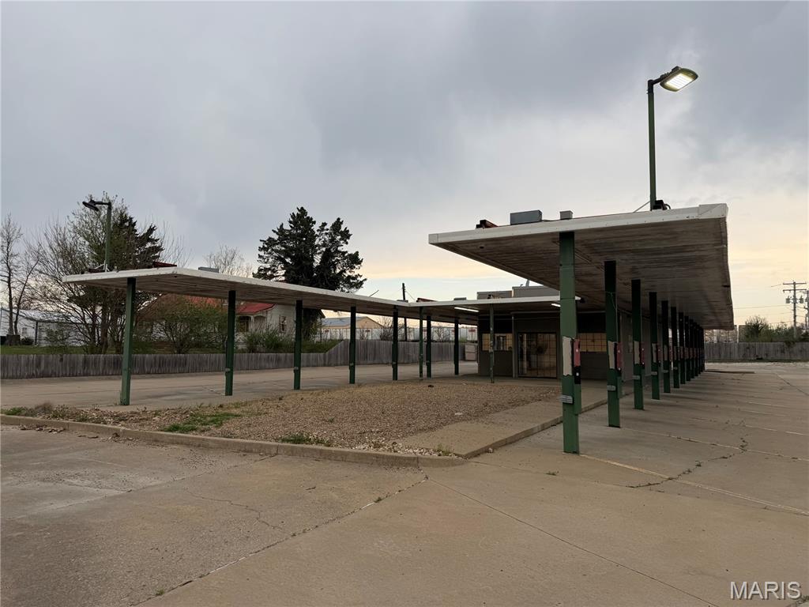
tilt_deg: +4.8
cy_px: 304
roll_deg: +0.3
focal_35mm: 24
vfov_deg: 56.8
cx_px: 404
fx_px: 561
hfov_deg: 71.6
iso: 80
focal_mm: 6.76
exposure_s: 1/788
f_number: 1.78
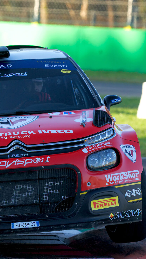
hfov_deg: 1.7
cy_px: 146
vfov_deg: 3.1
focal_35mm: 704
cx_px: 9
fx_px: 4848
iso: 3200
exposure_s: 1/800
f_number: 8
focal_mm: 374
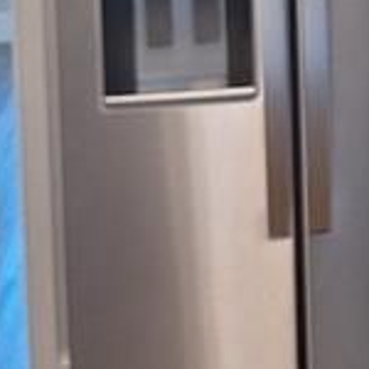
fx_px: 1676
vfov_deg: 11.9
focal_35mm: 139
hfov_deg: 11.4
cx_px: 736
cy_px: -207
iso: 50
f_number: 1.8
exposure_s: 1/40
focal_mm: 5.54
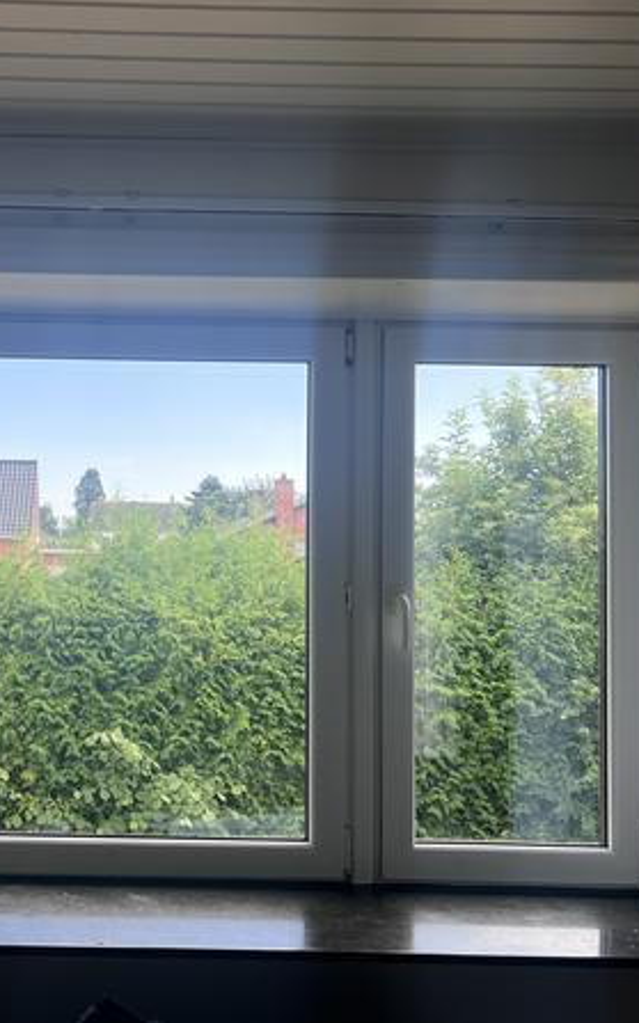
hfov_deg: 32.8
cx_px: 76
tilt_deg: +2.3
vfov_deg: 52.8
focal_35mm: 37
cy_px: 510
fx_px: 1032
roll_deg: -0.9
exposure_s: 1/718
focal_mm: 5.7
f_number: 1.5
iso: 50
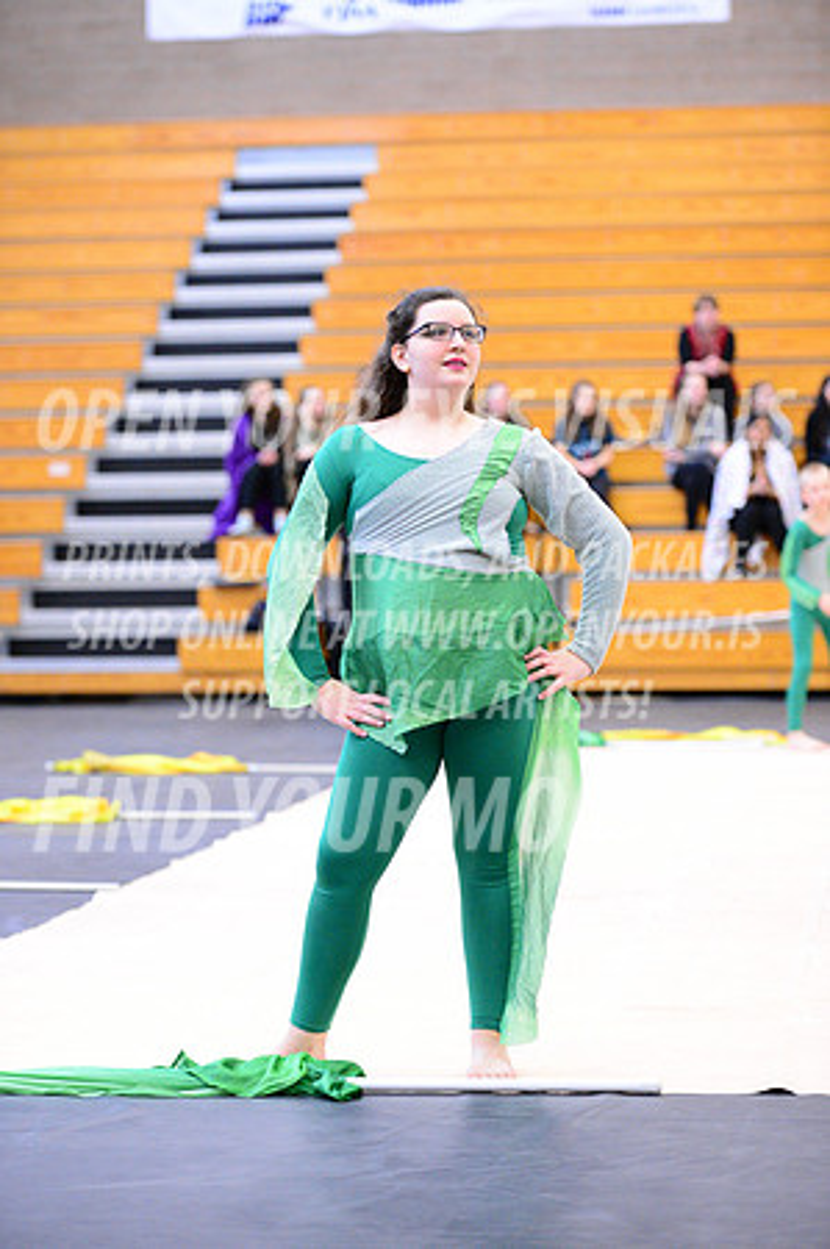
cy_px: 624
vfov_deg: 20.0
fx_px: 3535
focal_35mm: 102
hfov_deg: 13.4
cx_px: 415
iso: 8000
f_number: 2.8
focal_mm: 102
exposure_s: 1/320
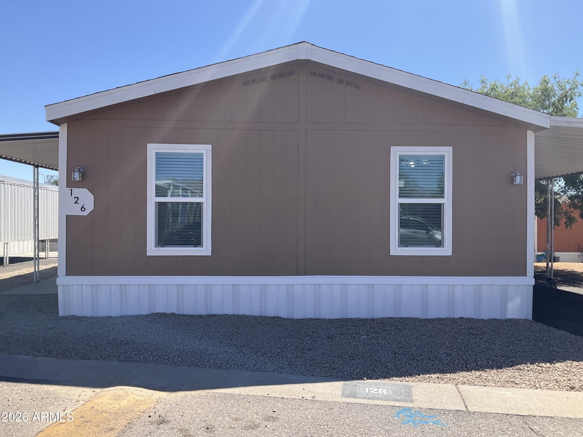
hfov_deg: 61.7
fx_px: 488
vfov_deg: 48.2
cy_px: 218
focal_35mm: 29
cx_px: 292
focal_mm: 3
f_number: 1.8
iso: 25
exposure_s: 1/1412
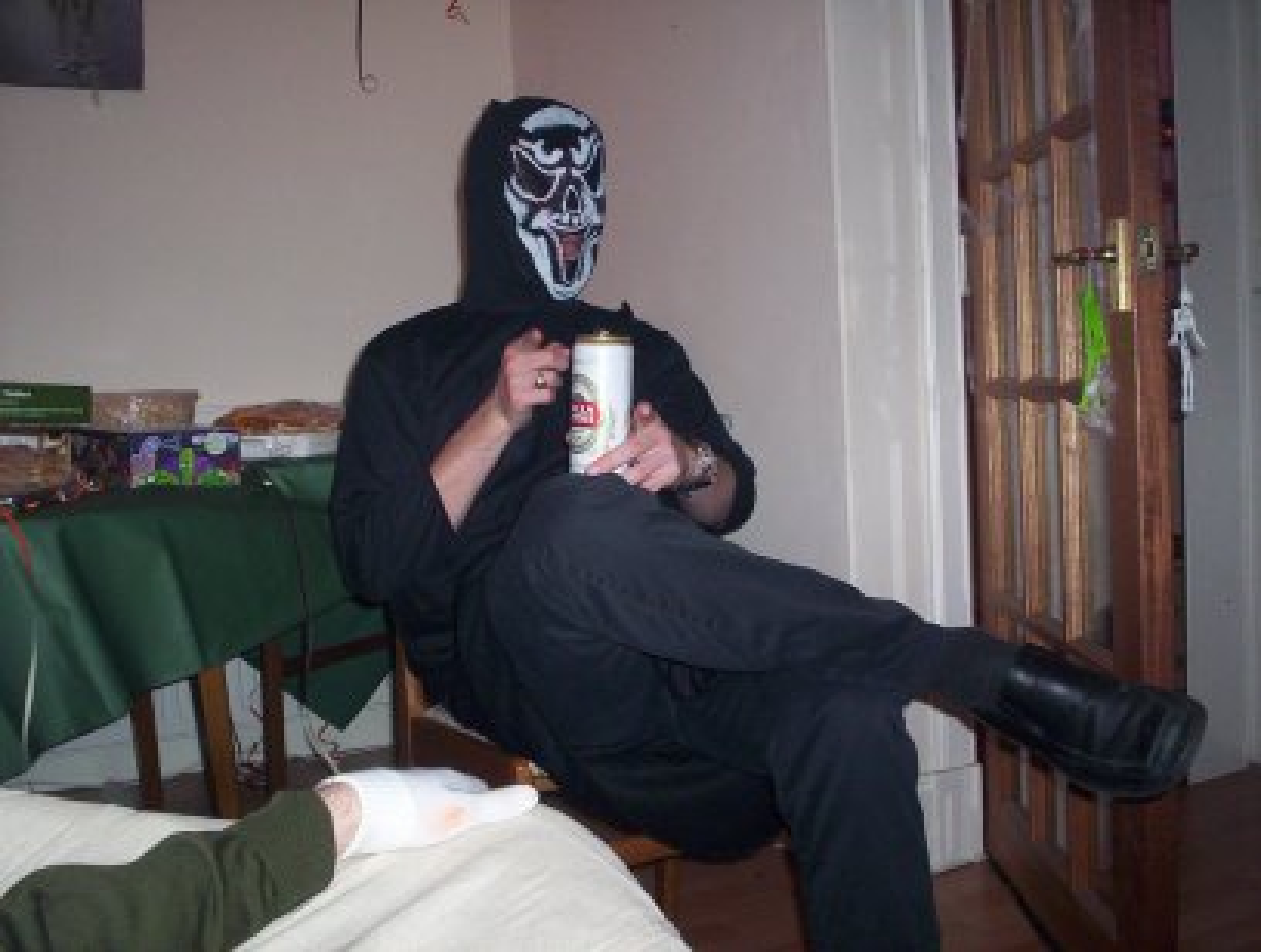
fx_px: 1388
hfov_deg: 48.9
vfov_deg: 37.9
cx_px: 630
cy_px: 476
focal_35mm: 38
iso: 140
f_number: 4.5
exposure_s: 1/60
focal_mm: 4.99
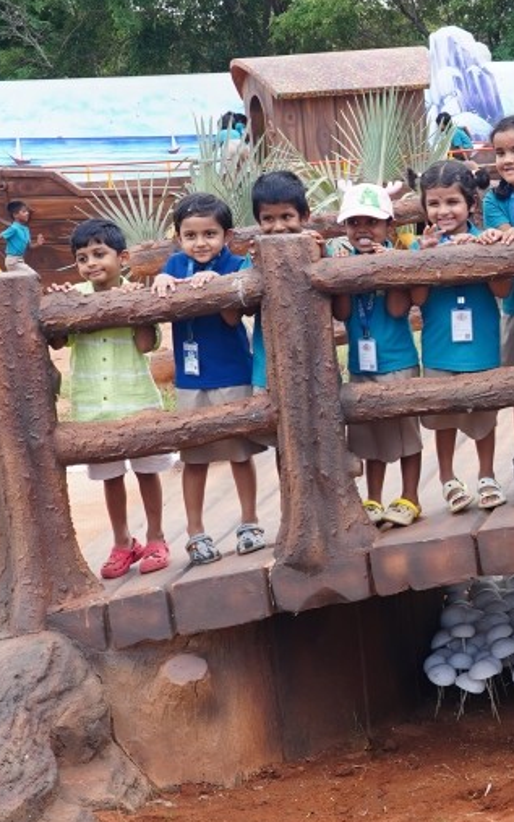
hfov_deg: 17.3
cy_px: 383
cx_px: 700
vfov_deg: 29.4
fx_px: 1568
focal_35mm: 70
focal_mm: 34
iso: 400
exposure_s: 1/200
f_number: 8
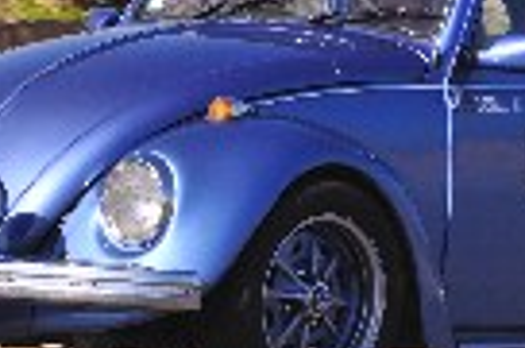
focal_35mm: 423
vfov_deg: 3.2
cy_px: -14
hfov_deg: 4.9
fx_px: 6149
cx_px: 428
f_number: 6.3
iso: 250
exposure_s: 1/640
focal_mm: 85
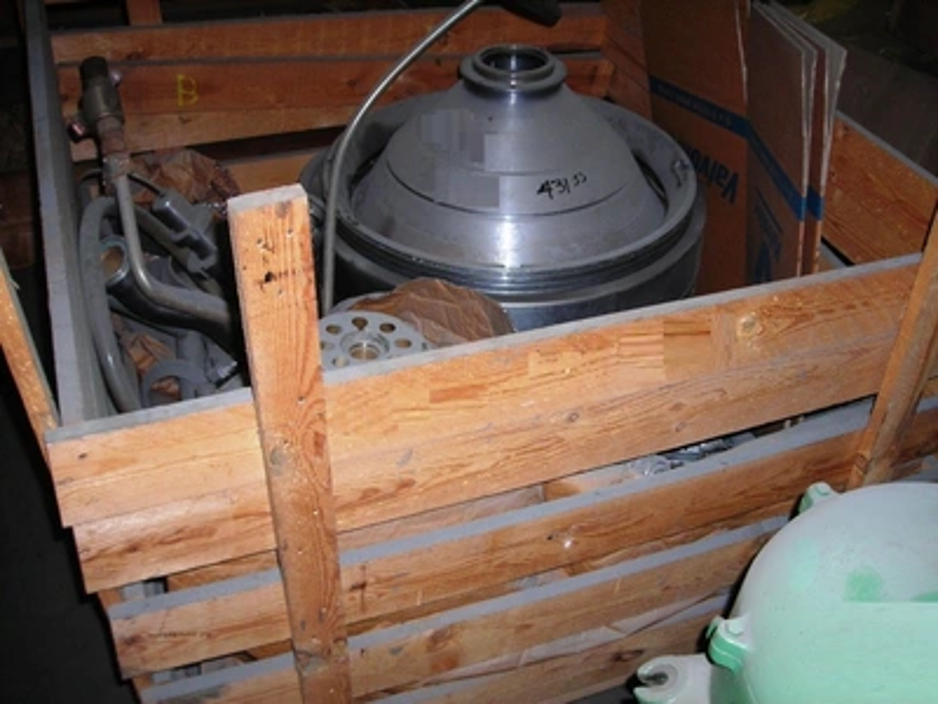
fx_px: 1030
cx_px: 469
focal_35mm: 38
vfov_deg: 37.7
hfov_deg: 49.0
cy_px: 352
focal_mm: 6.3
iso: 74
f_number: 3.2
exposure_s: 1/60.1
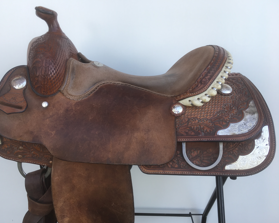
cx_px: 128
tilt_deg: -18.9
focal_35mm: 31
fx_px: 256
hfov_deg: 57.1
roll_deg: -0.2
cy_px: 112
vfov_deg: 47.1
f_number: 2.2
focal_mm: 4.15
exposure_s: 1/100
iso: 25
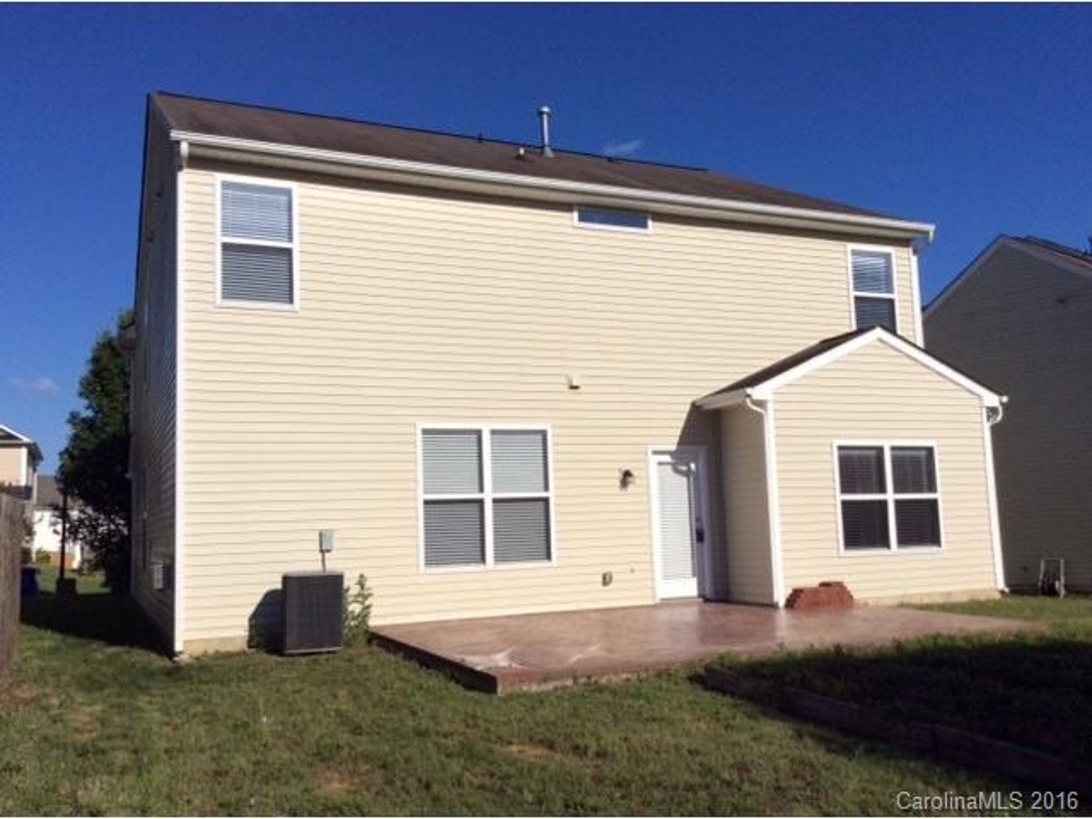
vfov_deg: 44.2
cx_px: 546
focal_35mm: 32
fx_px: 1009
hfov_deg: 56.8
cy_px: 410
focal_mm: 3.3
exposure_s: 1/3367
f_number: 2.4
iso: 32
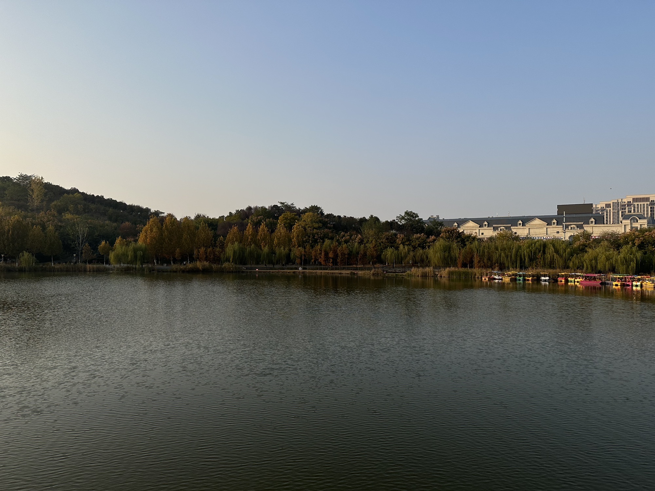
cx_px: 328
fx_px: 454
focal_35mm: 24
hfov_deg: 71.6
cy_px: 246
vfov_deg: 56.8
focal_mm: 6.86
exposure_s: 1/4762
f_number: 1.78
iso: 80
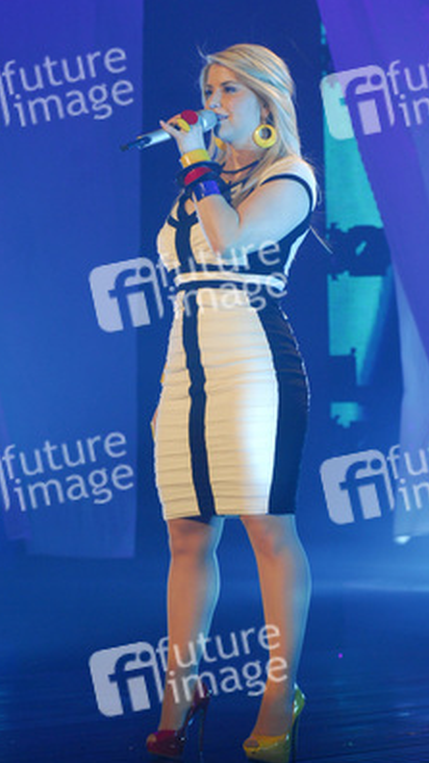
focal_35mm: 127
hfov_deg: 9.5
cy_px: 382
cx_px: 246
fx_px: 2571
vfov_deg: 16.9
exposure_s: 1/60
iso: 1000
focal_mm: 80
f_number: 5.6
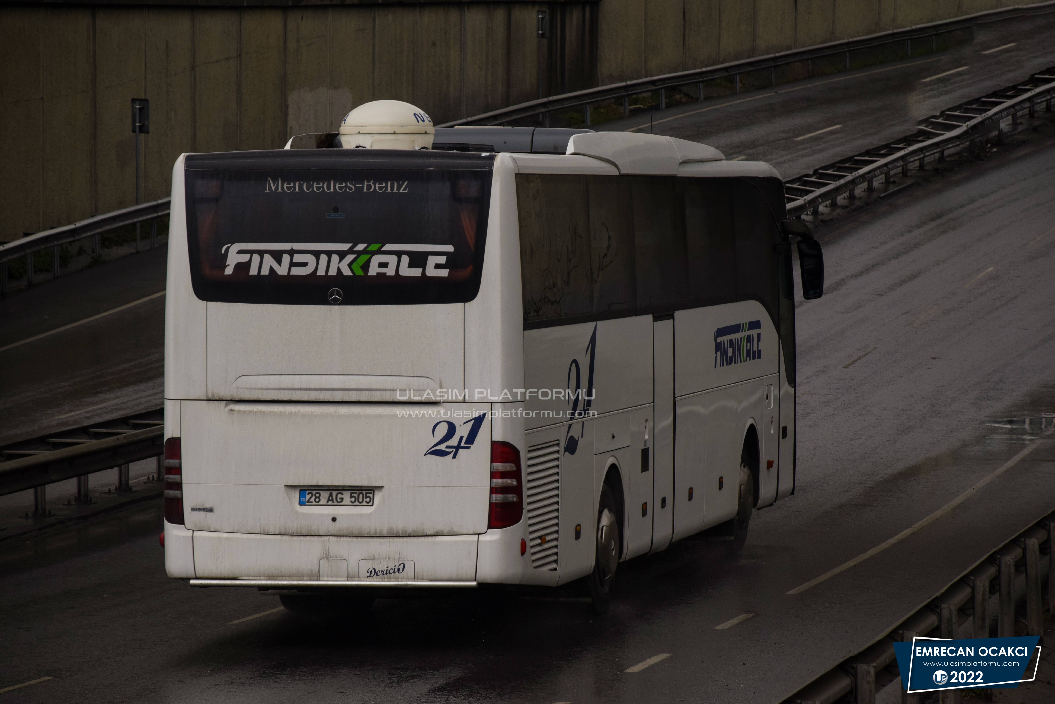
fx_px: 4923
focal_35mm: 168
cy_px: 352
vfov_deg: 8.2
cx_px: 528
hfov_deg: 12.2
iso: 640
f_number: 7.1
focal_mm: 112
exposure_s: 1/800
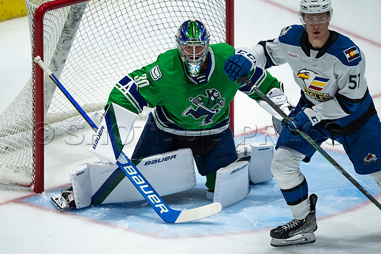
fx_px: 6678
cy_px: 127
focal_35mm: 631
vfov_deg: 2.2
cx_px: 190
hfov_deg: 3.3
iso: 2000
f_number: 4
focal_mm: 600
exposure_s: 1/1000
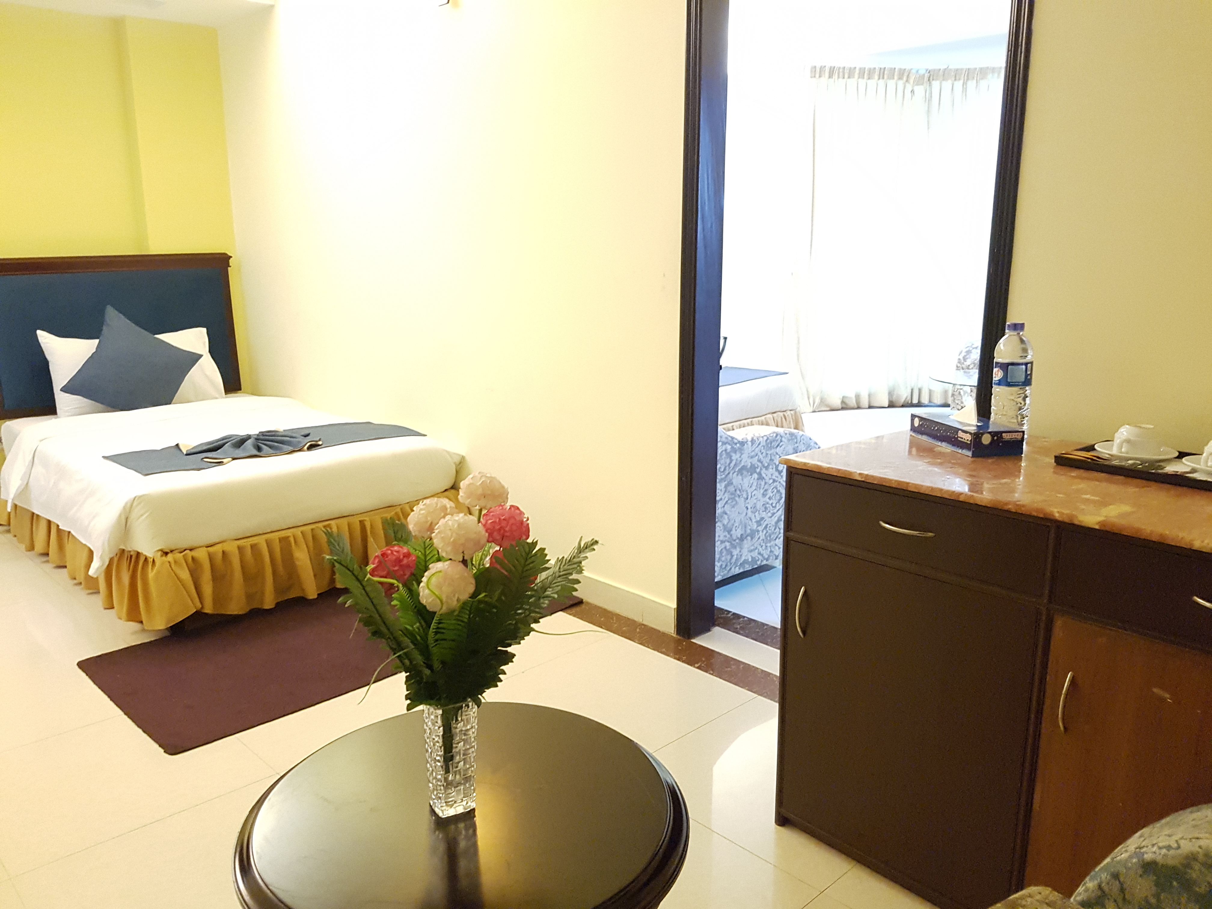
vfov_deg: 53.1
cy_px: 454
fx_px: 910
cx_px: 606
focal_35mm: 26
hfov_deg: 67.3
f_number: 1.7
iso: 640
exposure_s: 1/10
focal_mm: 4.2
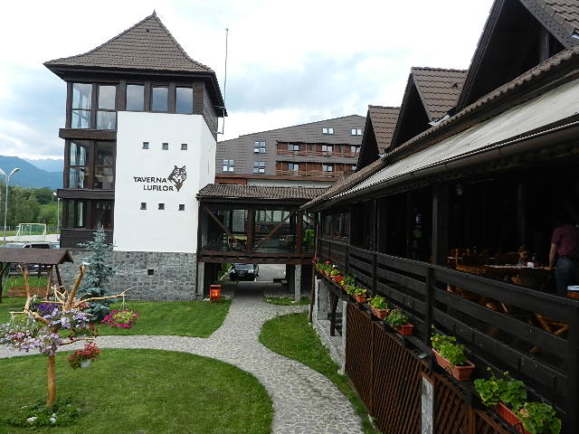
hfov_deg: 69.4
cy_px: 217
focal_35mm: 25
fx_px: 418
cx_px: 290
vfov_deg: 54.9
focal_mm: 4.5
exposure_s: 1/800
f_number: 3.5
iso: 160
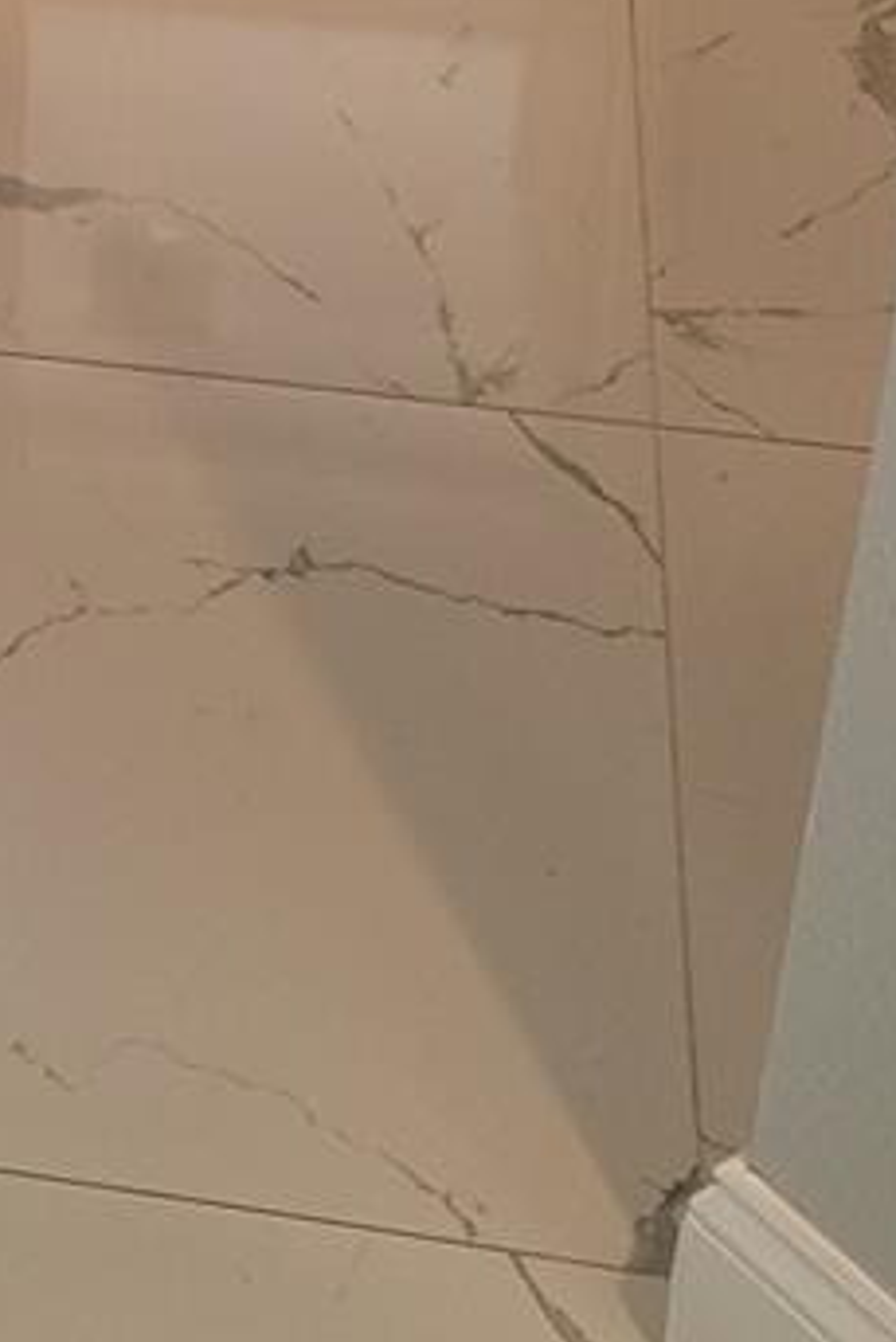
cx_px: -329
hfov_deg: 14.3
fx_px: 3394
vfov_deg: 20.7
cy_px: -313
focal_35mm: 91
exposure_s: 1/30
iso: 100
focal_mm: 7
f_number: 1.8
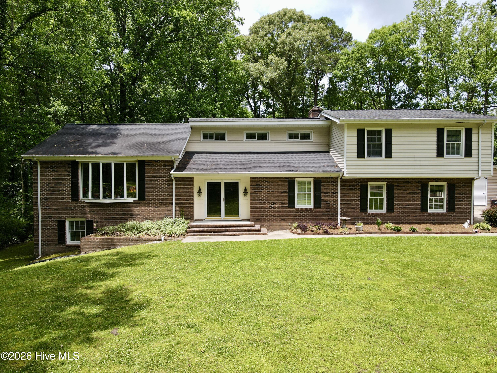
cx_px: 248
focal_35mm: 24
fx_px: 345
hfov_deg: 71.6
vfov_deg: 56.8
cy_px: 186
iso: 100
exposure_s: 1/350
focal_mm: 4.5
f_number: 2.8
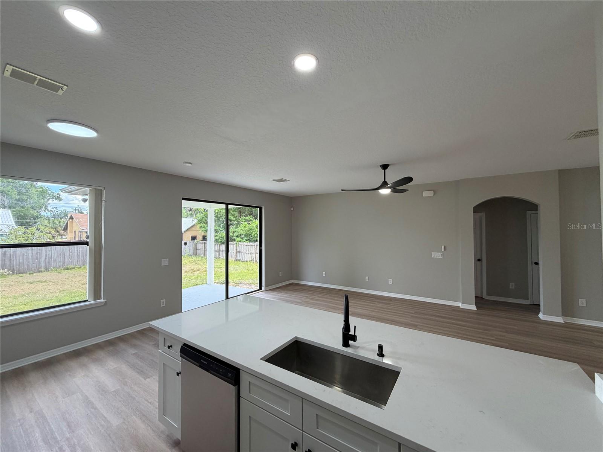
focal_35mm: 14
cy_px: 226
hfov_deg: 102.1
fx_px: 244
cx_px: 302
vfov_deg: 85.7
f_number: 2.2
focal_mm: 2.22
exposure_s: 1/120
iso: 125
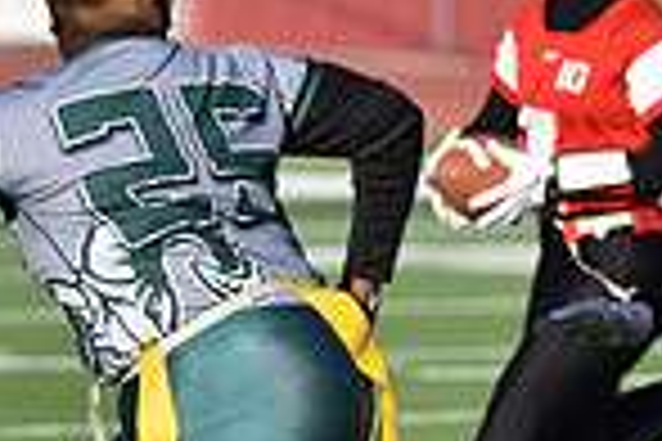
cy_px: 182
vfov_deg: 1.3
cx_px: 716
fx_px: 18902
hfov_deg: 2.0
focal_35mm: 1028
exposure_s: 1/4000
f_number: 5.6
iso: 640
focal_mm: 260
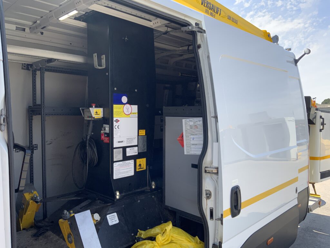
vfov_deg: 48.2
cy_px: 124
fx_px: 276
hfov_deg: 61.7
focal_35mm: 29
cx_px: 165
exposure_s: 1/529
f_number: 1.8
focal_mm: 3
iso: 16
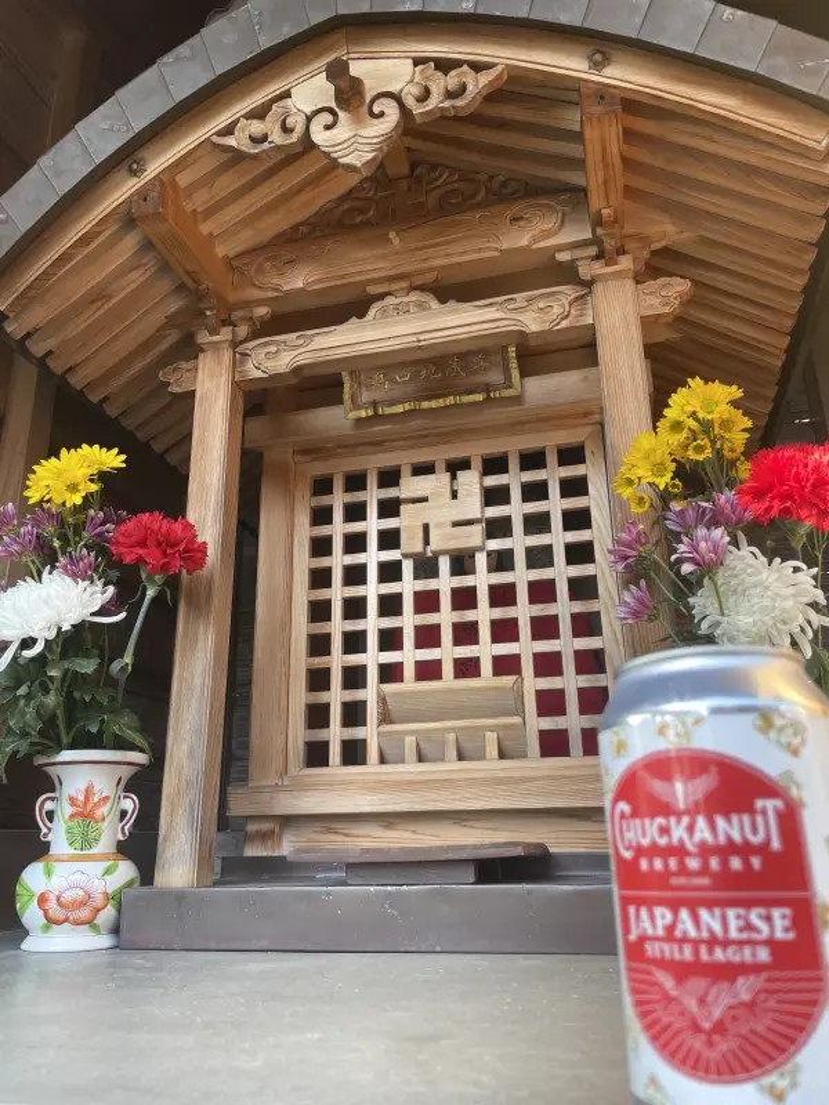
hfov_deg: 53.1
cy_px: 552
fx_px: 830
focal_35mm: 26
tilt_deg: +18.8
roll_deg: +0.9
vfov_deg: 67.3
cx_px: 414
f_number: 1.6
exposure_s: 1/149
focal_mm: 4.2
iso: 32
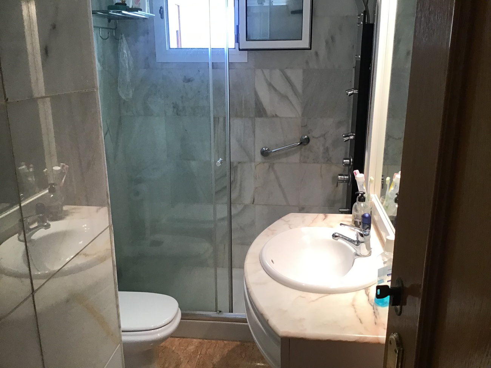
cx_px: 246
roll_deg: +1.0
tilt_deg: -15.3
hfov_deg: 58.4
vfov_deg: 45.4
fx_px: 440
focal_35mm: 31
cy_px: 184
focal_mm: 3.3
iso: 64
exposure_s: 1/33
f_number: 2.4
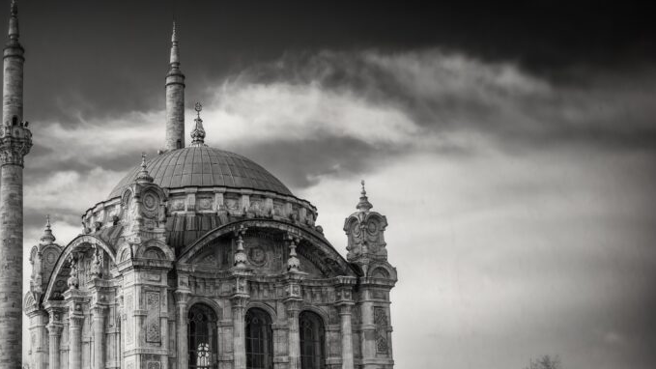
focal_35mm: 60
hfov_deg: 34.2
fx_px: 1044
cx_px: 165
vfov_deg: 19.8
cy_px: 298
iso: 320
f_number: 5.6
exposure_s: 1/500
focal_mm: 38
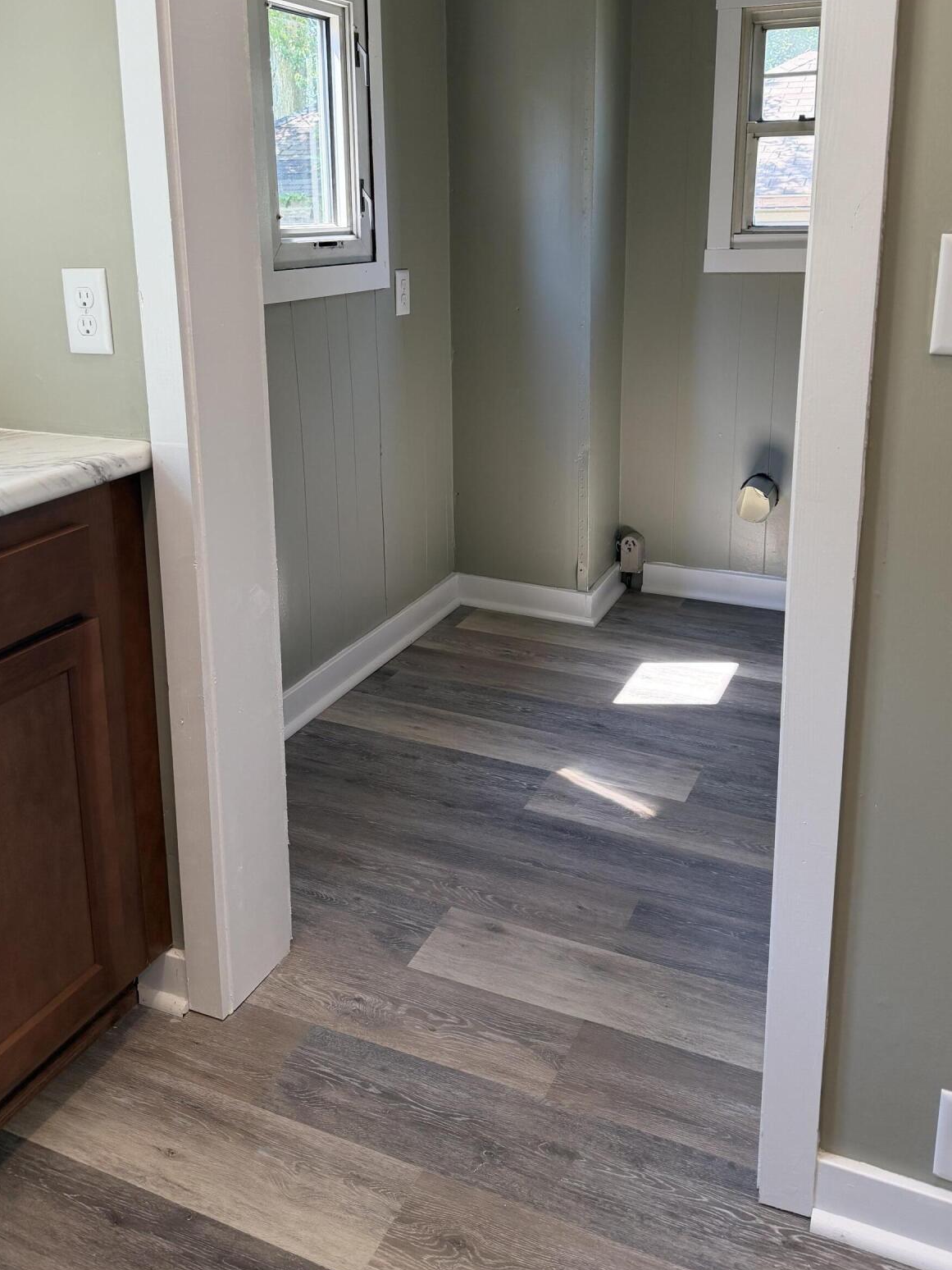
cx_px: 439
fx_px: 1137
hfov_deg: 45.4
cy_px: 485
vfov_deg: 57.7
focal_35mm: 31
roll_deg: +1.2
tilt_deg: -13.6
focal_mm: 6.76
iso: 200
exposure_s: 1/230
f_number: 1.78
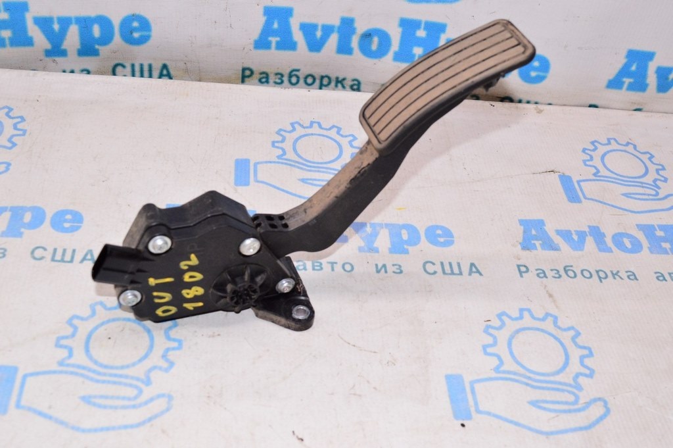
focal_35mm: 45
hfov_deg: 43.6
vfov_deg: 29.8
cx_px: 336
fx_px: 841
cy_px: 224
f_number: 8
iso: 1600
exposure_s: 1/125
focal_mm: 30
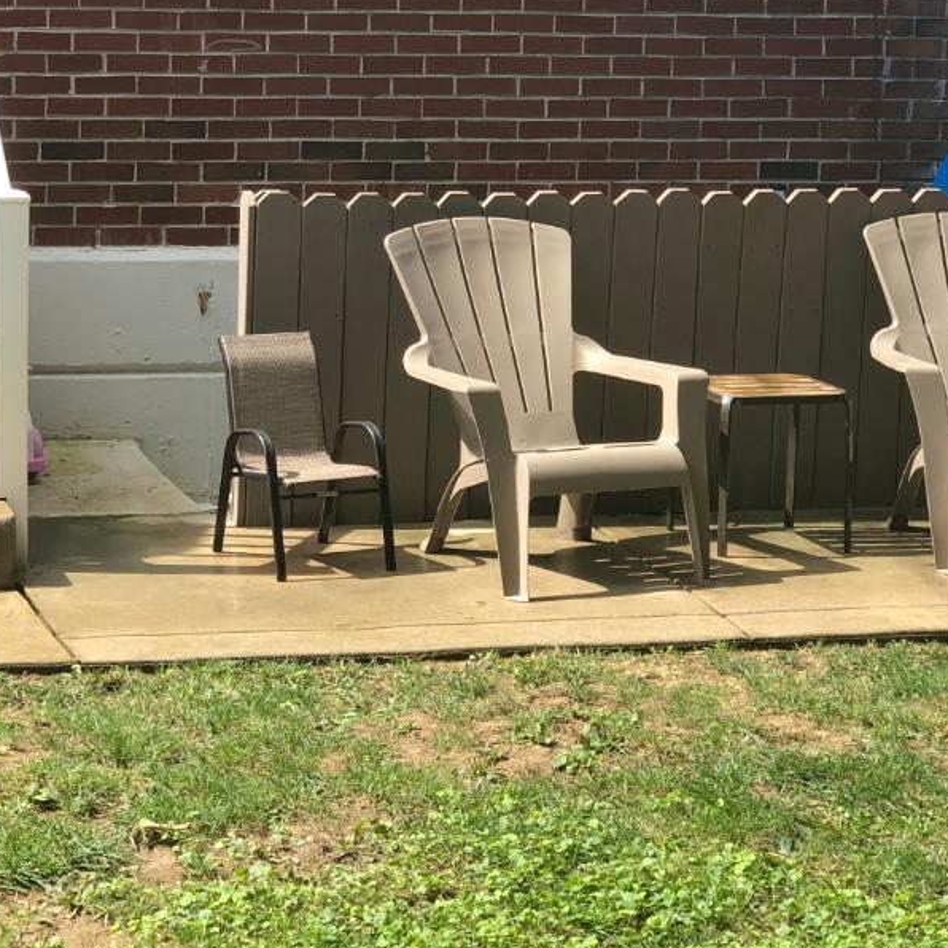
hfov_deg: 15.6
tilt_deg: -6.9
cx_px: 208
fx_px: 3439
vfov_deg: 15.6
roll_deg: -1.0
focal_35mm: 111
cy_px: 239
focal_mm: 6
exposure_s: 1/340
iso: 16
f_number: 2.4
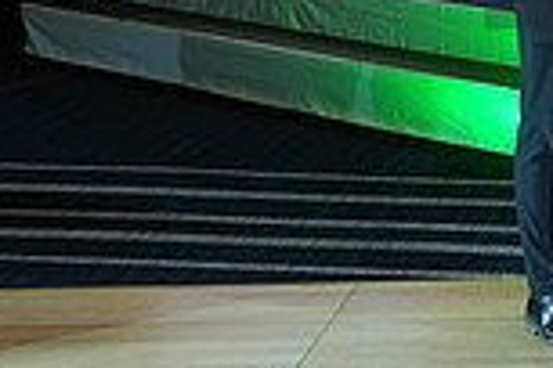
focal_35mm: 133
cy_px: -67
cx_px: 878
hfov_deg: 14.2
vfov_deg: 10.2
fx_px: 2043
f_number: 5.6
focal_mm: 35
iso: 1600
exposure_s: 1/250
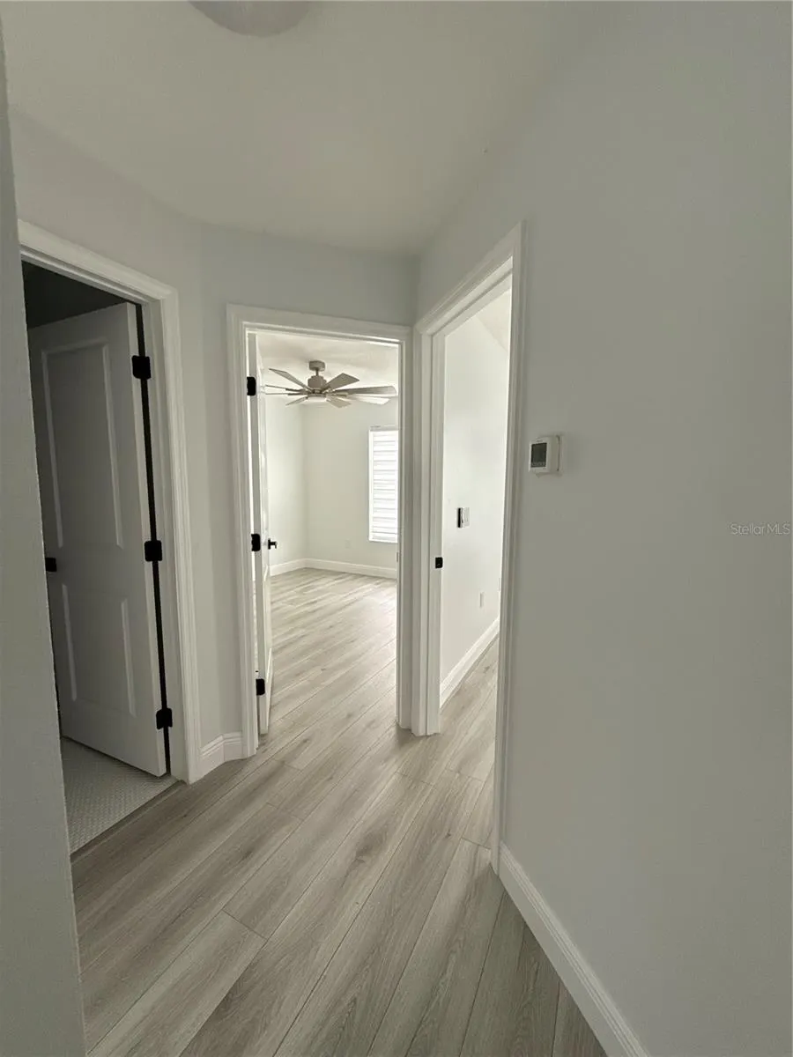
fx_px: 428
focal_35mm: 14
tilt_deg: -5.8
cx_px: 396
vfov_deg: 102.1
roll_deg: -0.3
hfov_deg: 85.7
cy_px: 528
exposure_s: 1/99
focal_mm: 2.22
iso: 64
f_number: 2.2
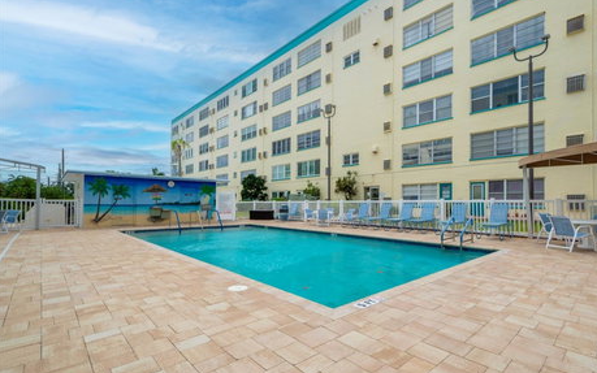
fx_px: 260
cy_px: 169
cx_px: 310
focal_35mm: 16
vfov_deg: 71.1
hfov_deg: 97.8
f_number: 10
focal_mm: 10
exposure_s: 1/640
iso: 100
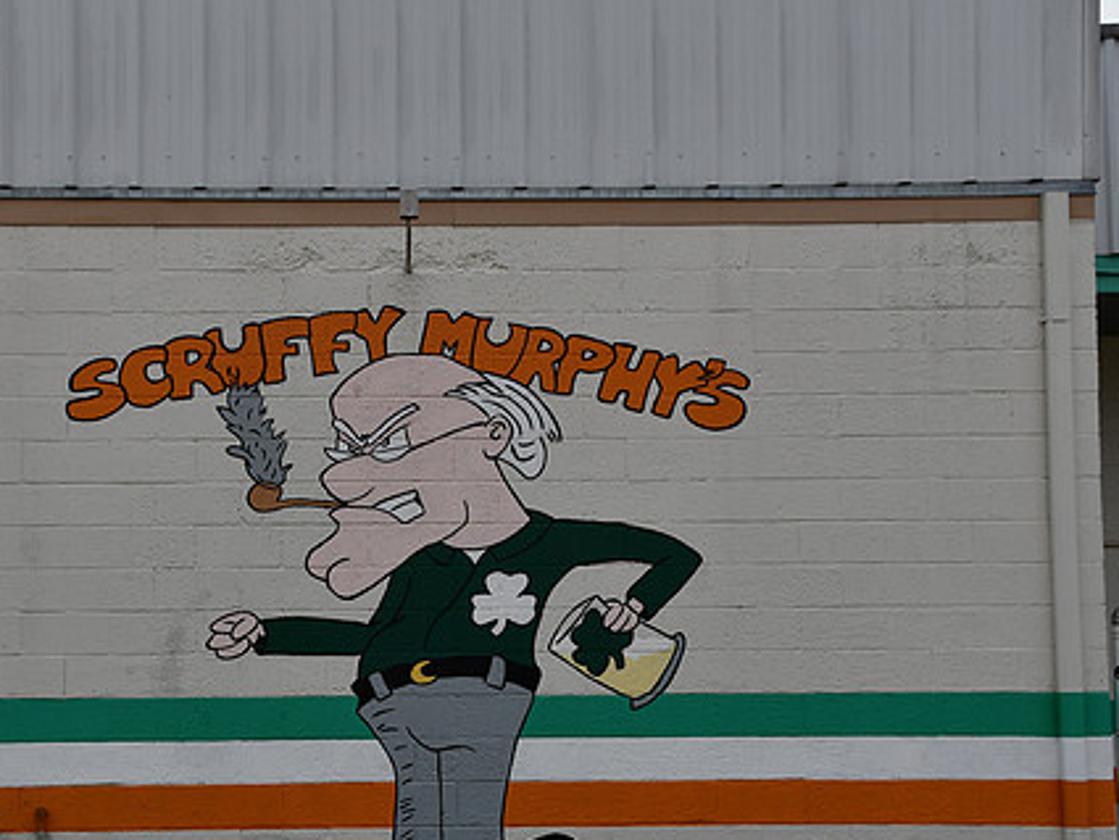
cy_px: 496
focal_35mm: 63
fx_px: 2037
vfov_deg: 23.3
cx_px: 450
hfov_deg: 30.6
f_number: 8
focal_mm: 32
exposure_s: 1/250
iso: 125
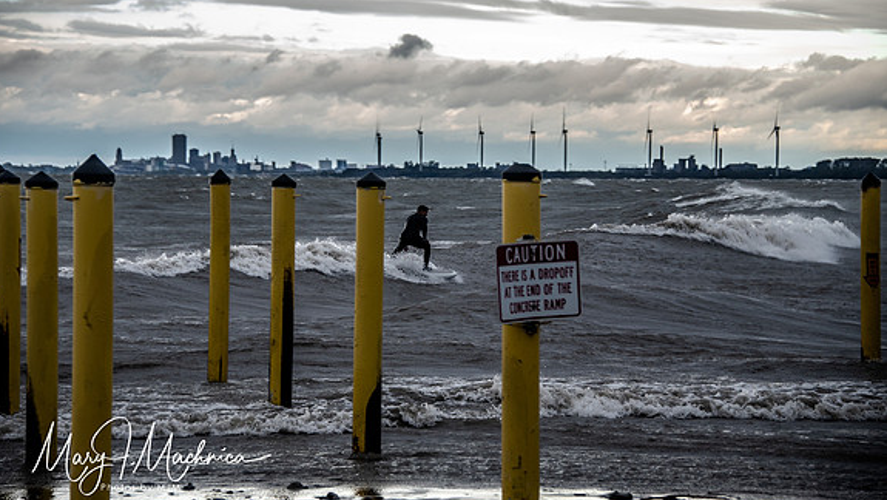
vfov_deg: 9.2
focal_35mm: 132
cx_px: 441
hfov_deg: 16.3
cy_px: 226
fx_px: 3106
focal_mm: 125
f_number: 5.6
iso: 400
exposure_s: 1/125
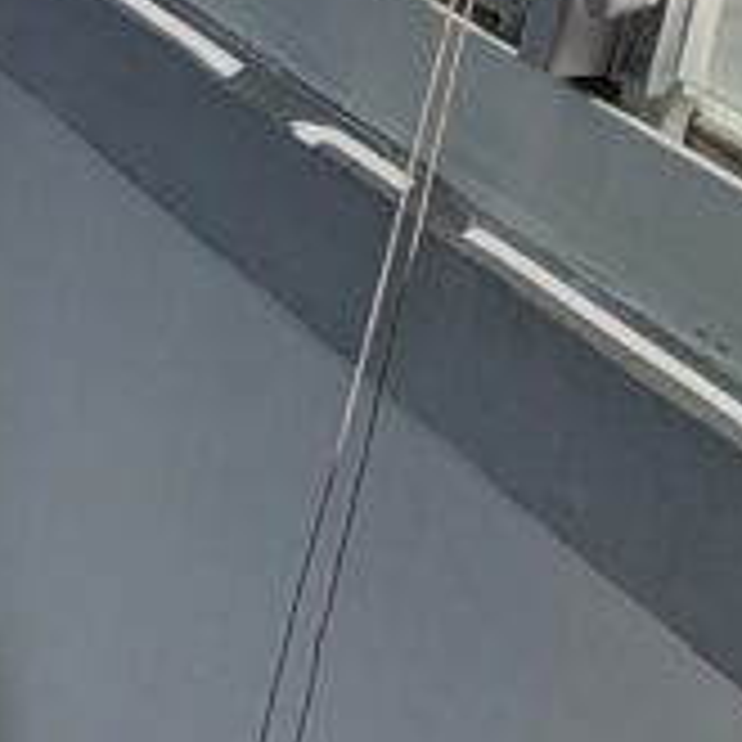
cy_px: 1763
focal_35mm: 154
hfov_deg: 9.6
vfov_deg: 10.0
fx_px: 3735
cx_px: -1237
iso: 40
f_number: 1.8
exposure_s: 1/137
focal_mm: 5.23
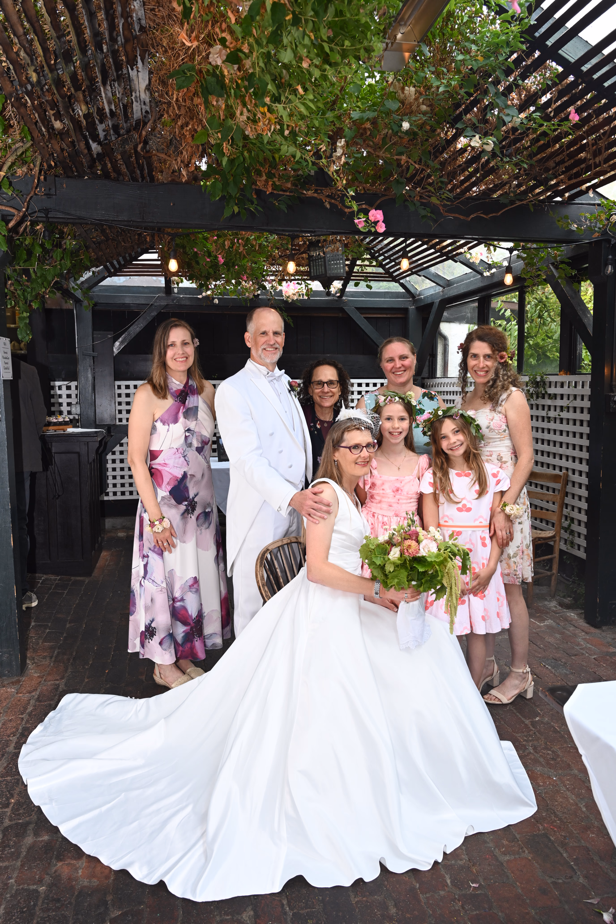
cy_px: 462
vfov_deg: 67.4
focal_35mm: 27
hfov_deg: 47.9
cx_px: 308
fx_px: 693
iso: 800
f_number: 7.1
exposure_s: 1/60
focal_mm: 27
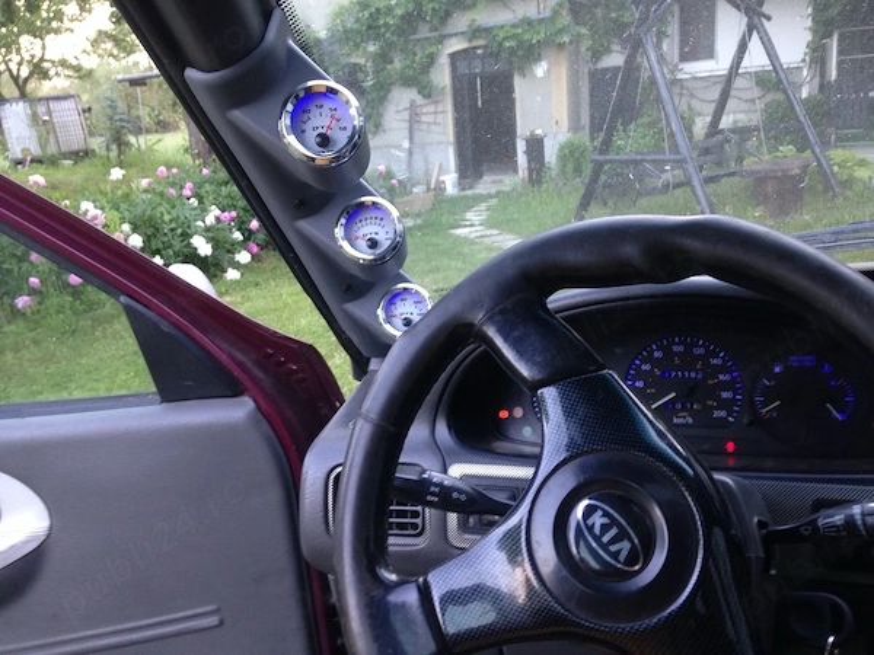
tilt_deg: -16.1
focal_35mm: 33
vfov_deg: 42.9
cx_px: 437
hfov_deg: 55.4
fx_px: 833
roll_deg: +5.5
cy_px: 328
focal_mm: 4.12
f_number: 2.4
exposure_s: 1/20
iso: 125
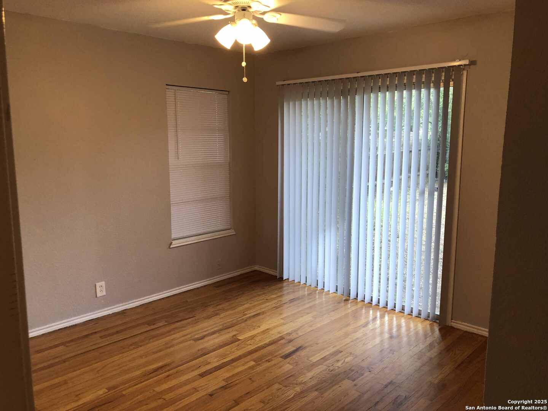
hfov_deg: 63.4
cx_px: 274
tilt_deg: -10.3
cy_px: 206
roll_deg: +0.5
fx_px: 443
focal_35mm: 28
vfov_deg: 49.7
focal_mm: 3.99
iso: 25
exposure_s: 1/30
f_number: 1.8
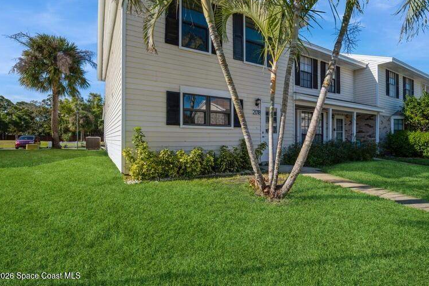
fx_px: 191
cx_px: 216
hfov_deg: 96.7
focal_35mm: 16
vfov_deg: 73.7
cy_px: 136
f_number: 8
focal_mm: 15
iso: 200
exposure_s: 1/250
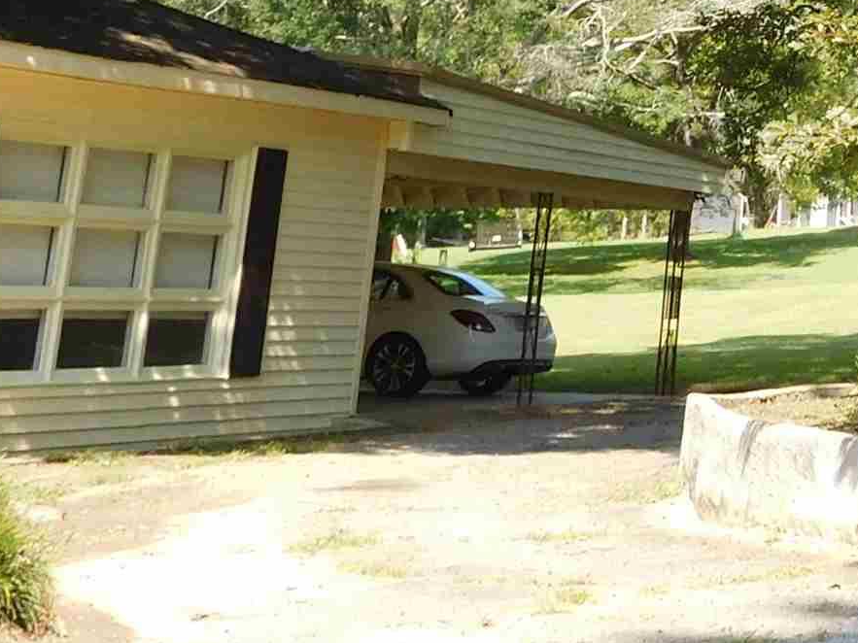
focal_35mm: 87
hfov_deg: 19.2
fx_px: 2156
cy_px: -249
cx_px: 1355
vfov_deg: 15.9
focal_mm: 4.5
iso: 125
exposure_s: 1/400
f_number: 3.4
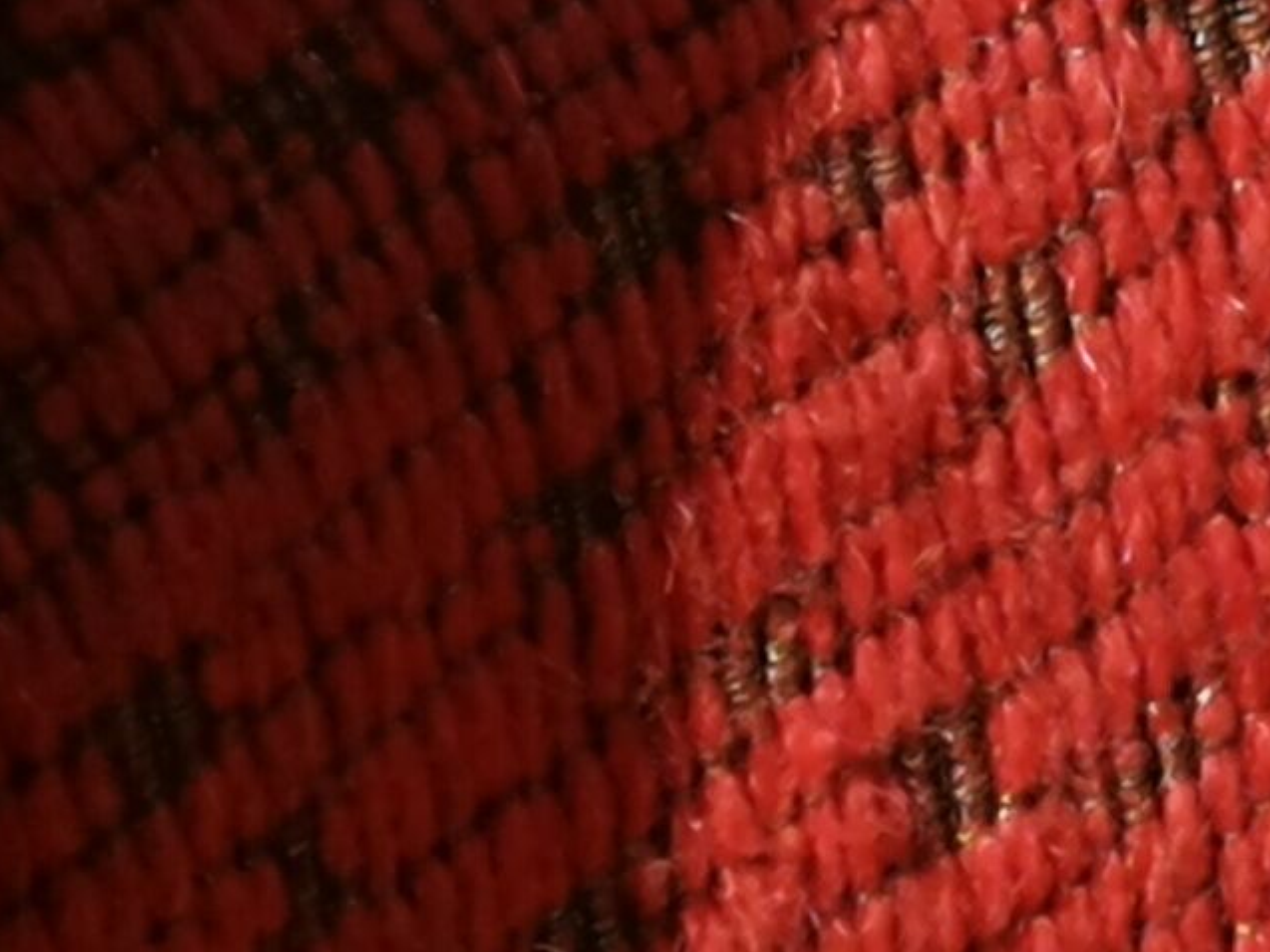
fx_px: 13871
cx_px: 1511
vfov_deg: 3.9
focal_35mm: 378
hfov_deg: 5.2
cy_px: 1032
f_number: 1.8
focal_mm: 5.58
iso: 50
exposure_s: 1/2151
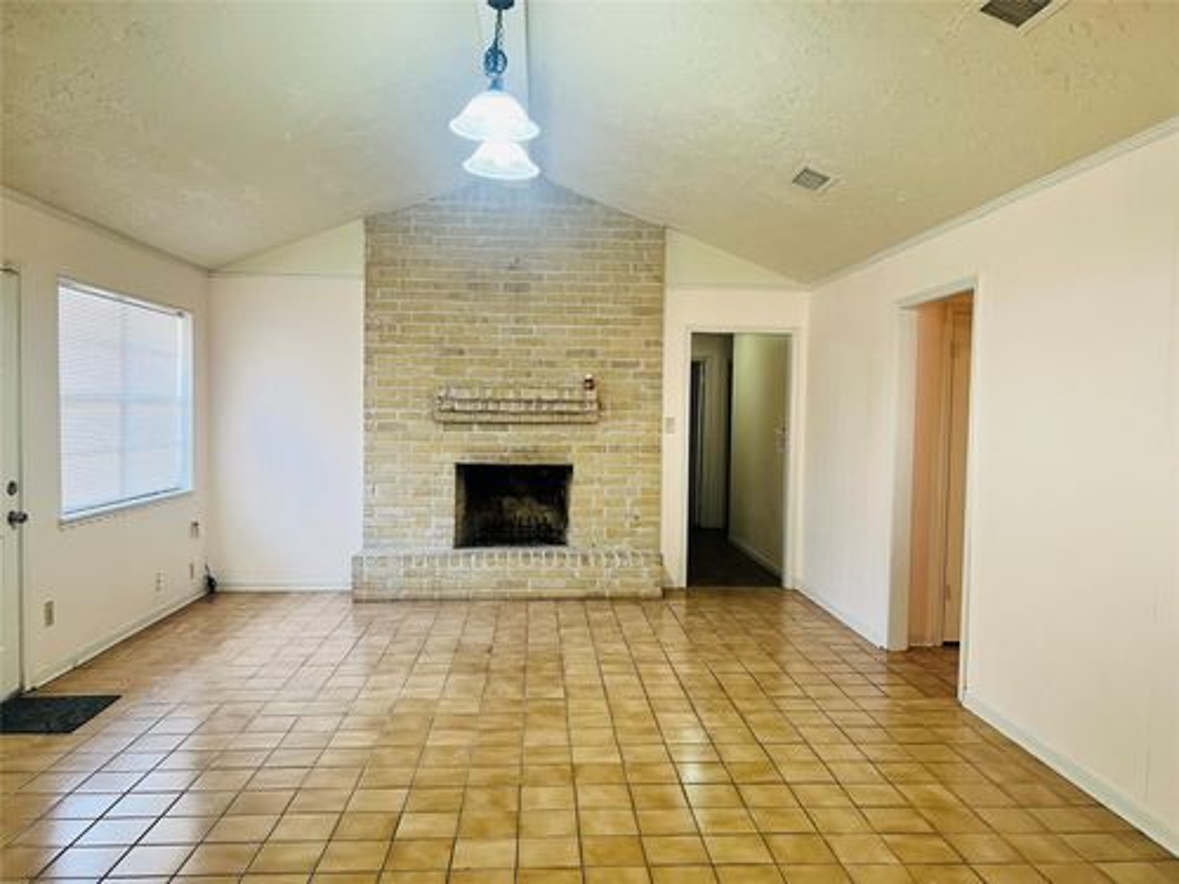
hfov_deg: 67.3
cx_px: 590
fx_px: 886
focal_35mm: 26
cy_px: 442
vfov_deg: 53.1
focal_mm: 5.7
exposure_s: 1/60
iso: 80
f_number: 1.5
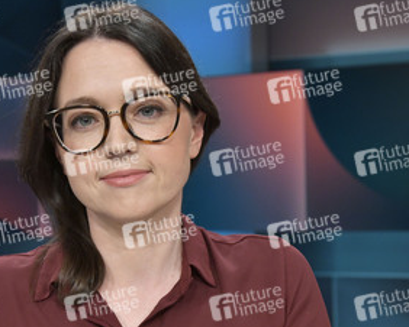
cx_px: 121
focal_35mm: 72
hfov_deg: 26.2
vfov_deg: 21.3
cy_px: 195
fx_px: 872
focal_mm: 48
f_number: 5.6
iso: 2500
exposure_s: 1/200
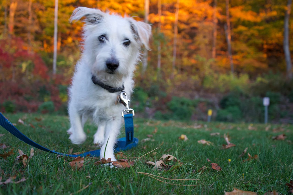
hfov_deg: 57.2
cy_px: 98
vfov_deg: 40.0
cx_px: 146
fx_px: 269
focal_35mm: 33
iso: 1000
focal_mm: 33
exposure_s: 1/160
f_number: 4
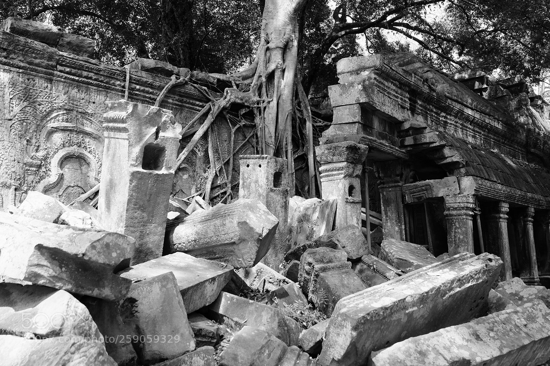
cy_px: 183
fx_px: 504
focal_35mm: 33
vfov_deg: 40.0
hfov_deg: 57.2
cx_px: 275
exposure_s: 1/170
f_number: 5
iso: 400
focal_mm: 22.2
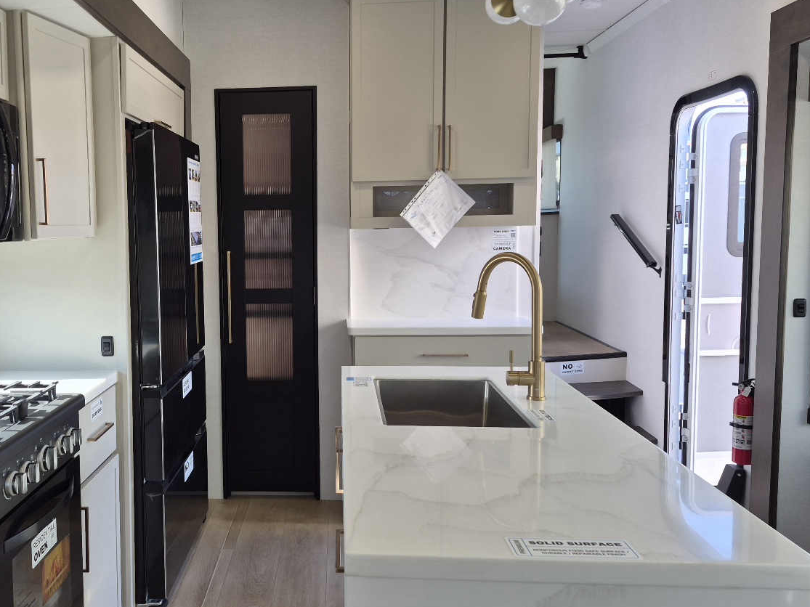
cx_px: 278
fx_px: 772
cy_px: 310
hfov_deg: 54.4
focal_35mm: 33
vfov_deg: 42.9
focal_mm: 5.4
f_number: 1.8
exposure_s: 1/81.3
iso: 32
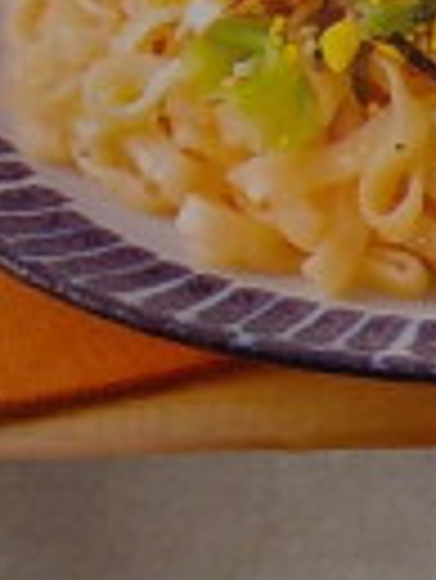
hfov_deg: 10.0
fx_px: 2498
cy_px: -490
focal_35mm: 149
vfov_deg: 12.1
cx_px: 144
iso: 125
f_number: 3.3
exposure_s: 1/80
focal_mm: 4.1
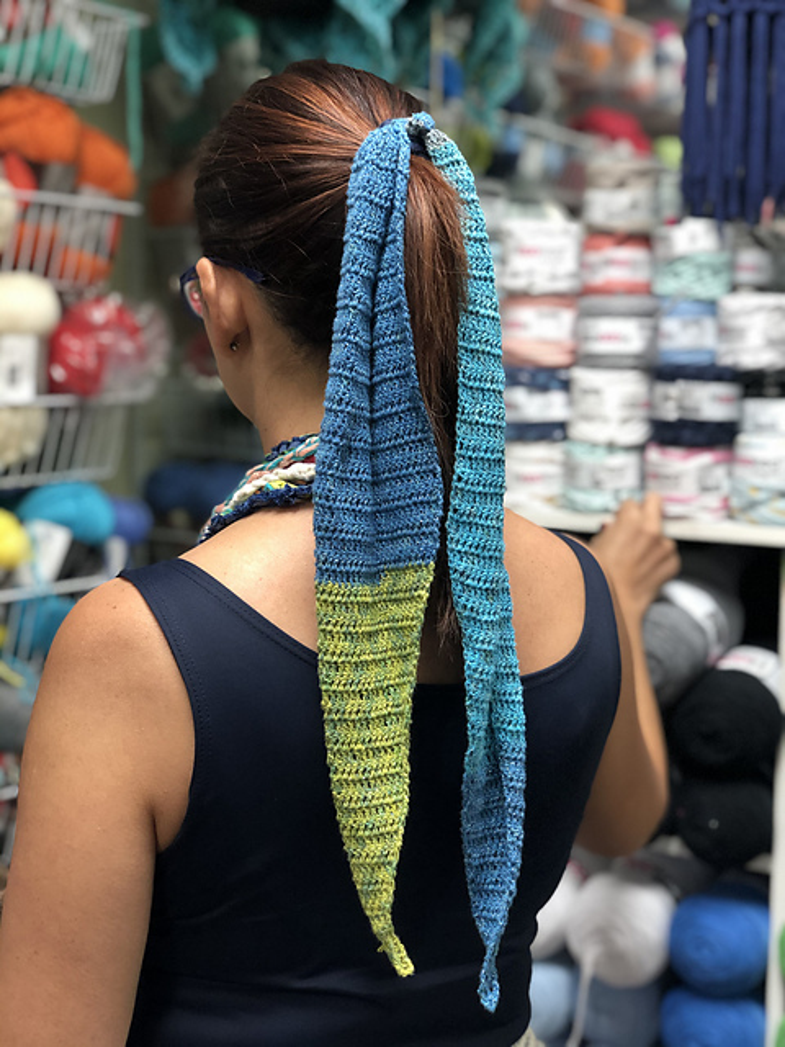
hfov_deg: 28.0
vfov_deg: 36.8
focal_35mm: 52
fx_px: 1572
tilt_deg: -5.0
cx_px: 392
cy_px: 524
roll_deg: -0.5
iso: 100
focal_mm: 6
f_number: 2.4
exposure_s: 1/30
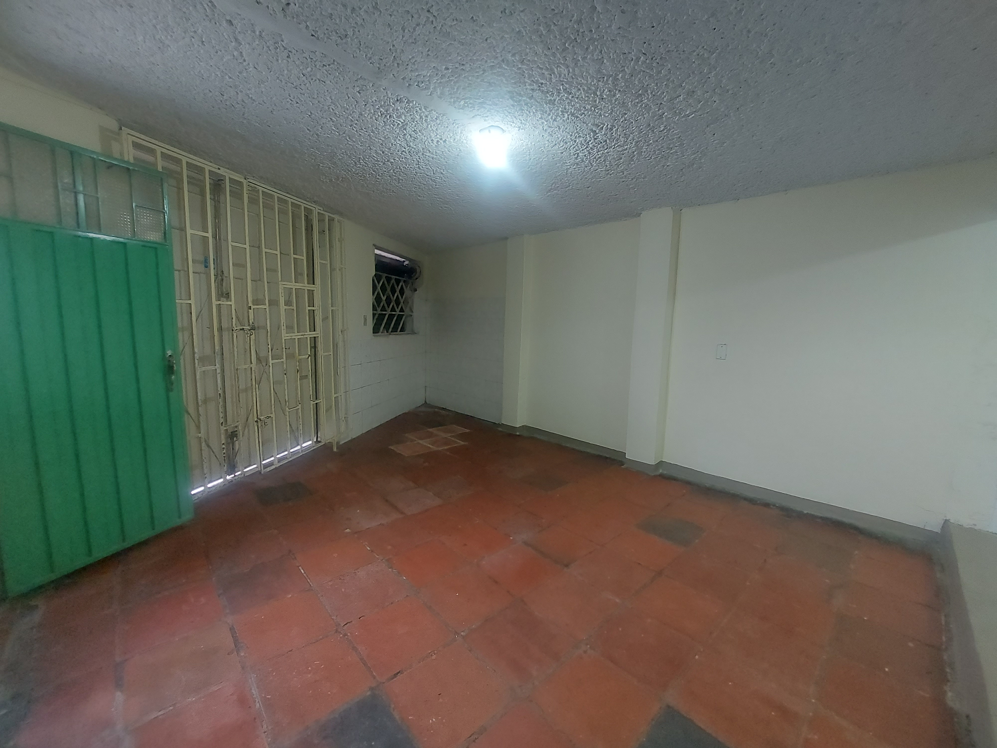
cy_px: 374
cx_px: 498
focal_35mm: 13
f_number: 2.2
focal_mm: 1.74
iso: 320
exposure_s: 1/30
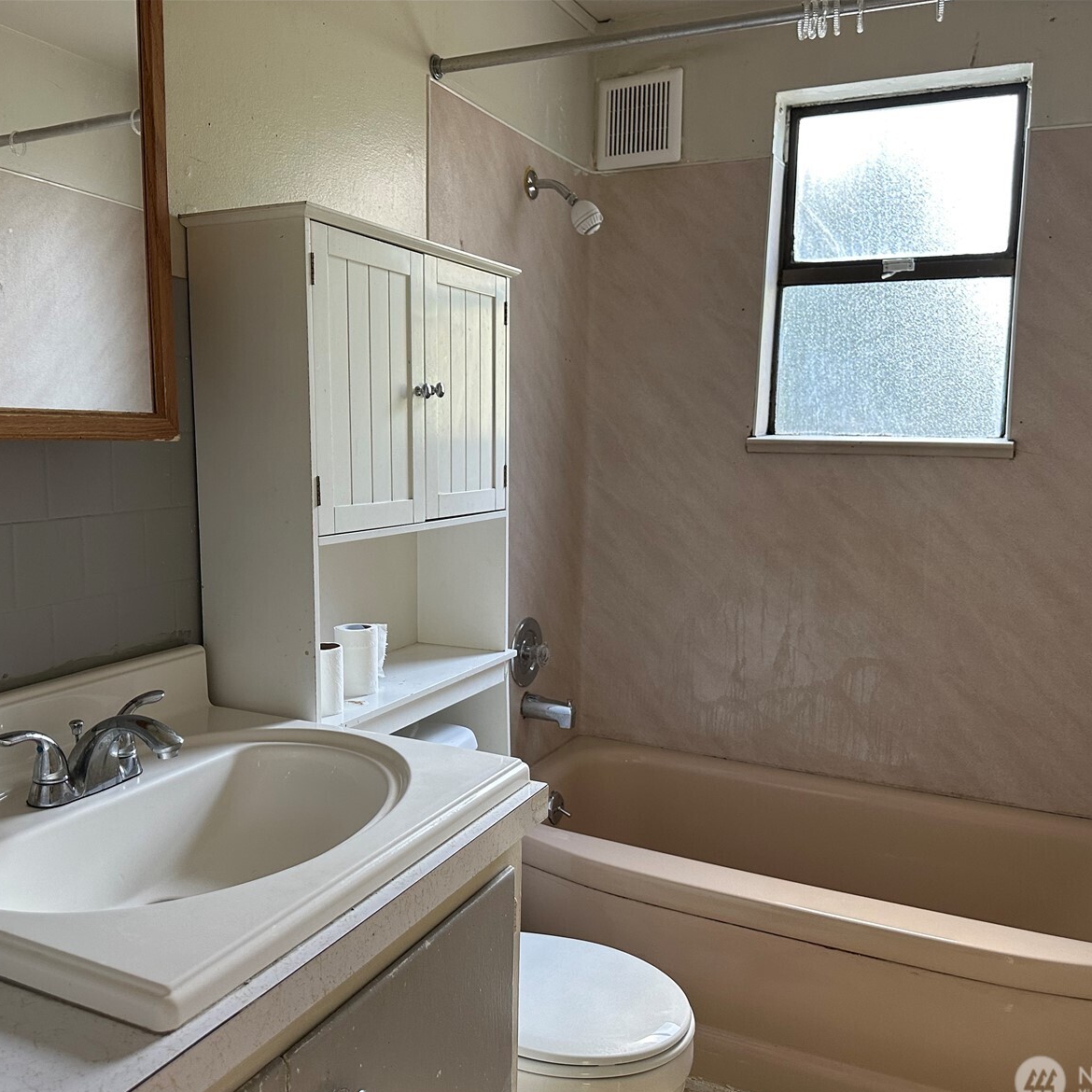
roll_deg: -0.5
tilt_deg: -8.0
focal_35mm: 29
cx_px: 511
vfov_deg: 55.6
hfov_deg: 55.6
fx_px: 1035
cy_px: 559
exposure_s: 1/88
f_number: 1.78
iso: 250
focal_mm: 6.86
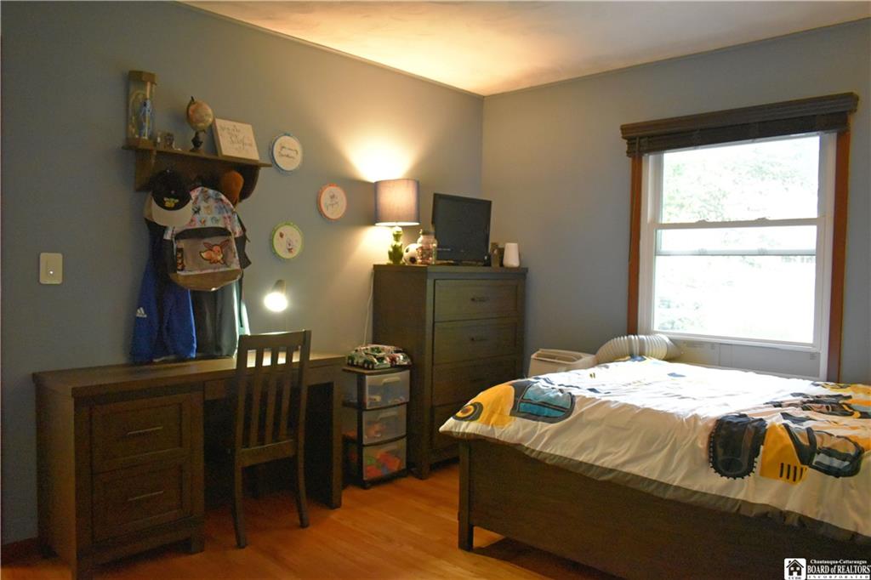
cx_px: 436
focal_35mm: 27
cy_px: 290
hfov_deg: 67.4
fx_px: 653
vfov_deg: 47.9
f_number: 3.5
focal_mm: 18
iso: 4500
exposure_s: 1/125
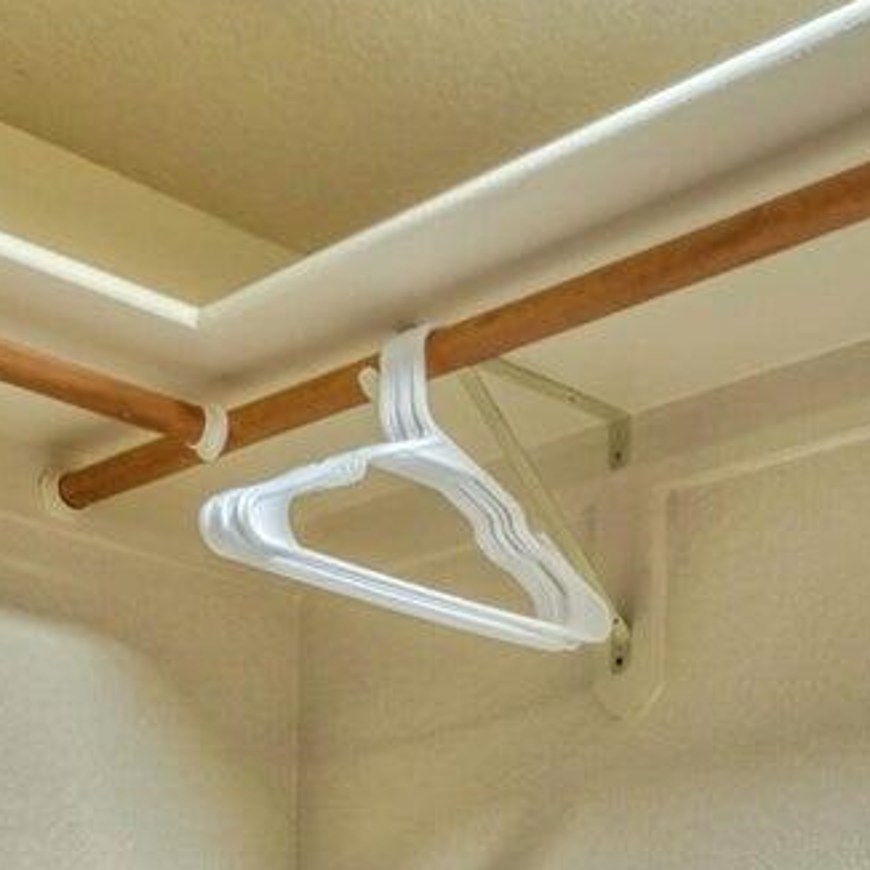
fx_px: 1706
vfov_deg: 24.5
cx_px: 927
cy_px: 1172
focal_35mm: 60
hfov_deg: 26.6
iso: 400
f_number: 4
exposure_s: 1/500
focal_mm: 10
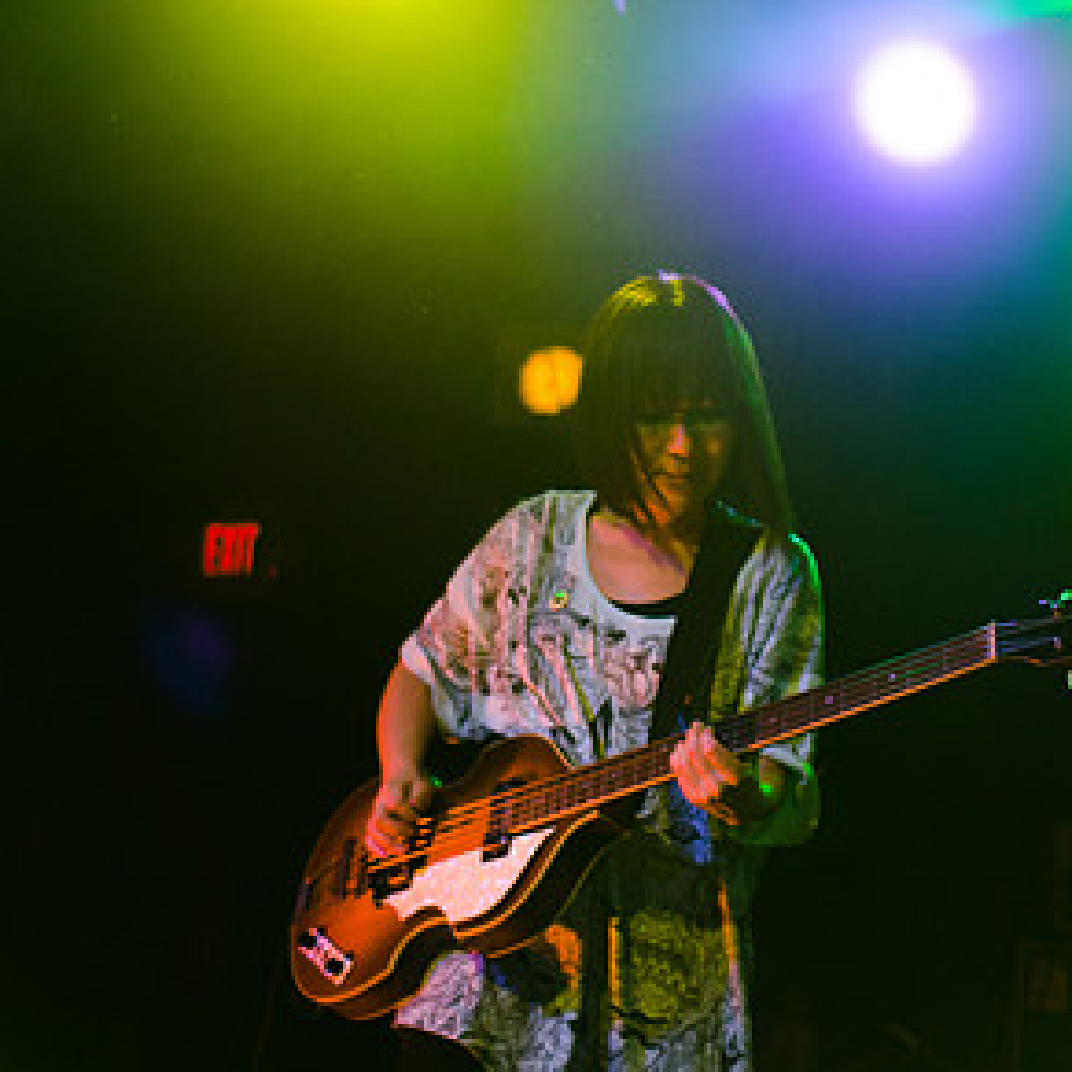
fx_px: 2067
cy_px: 409
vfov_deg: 29.0
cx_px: 542
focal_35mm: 59
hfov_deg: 29.1
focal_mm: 30
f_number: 1.6
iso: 1250
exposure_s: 1/200
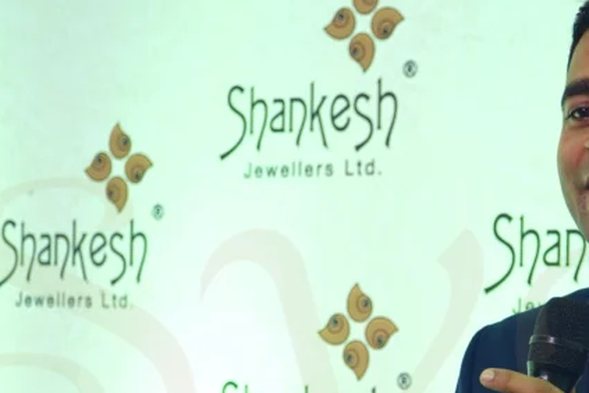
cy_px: 364
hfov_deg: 16.0
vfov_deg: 10.8
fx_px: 2061
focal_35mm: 126
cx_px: 544
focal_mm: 35
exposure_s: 1/160
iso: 640
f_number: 4
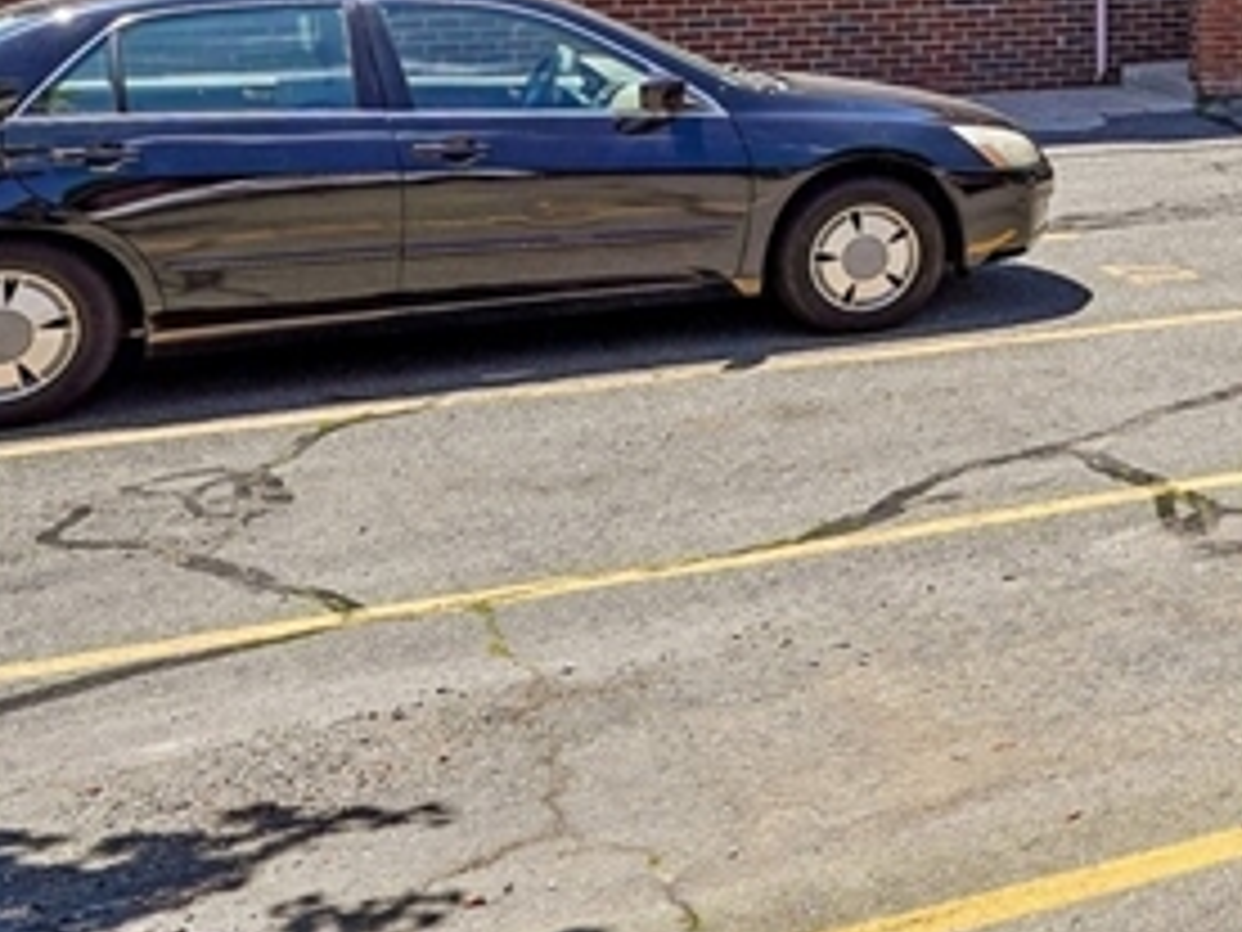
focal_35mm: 57
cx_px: 1778
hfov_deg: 26.3
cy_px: -398
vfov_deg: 22.0
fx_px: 2045
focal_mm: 16
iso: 100
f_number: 8
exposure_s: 1/160
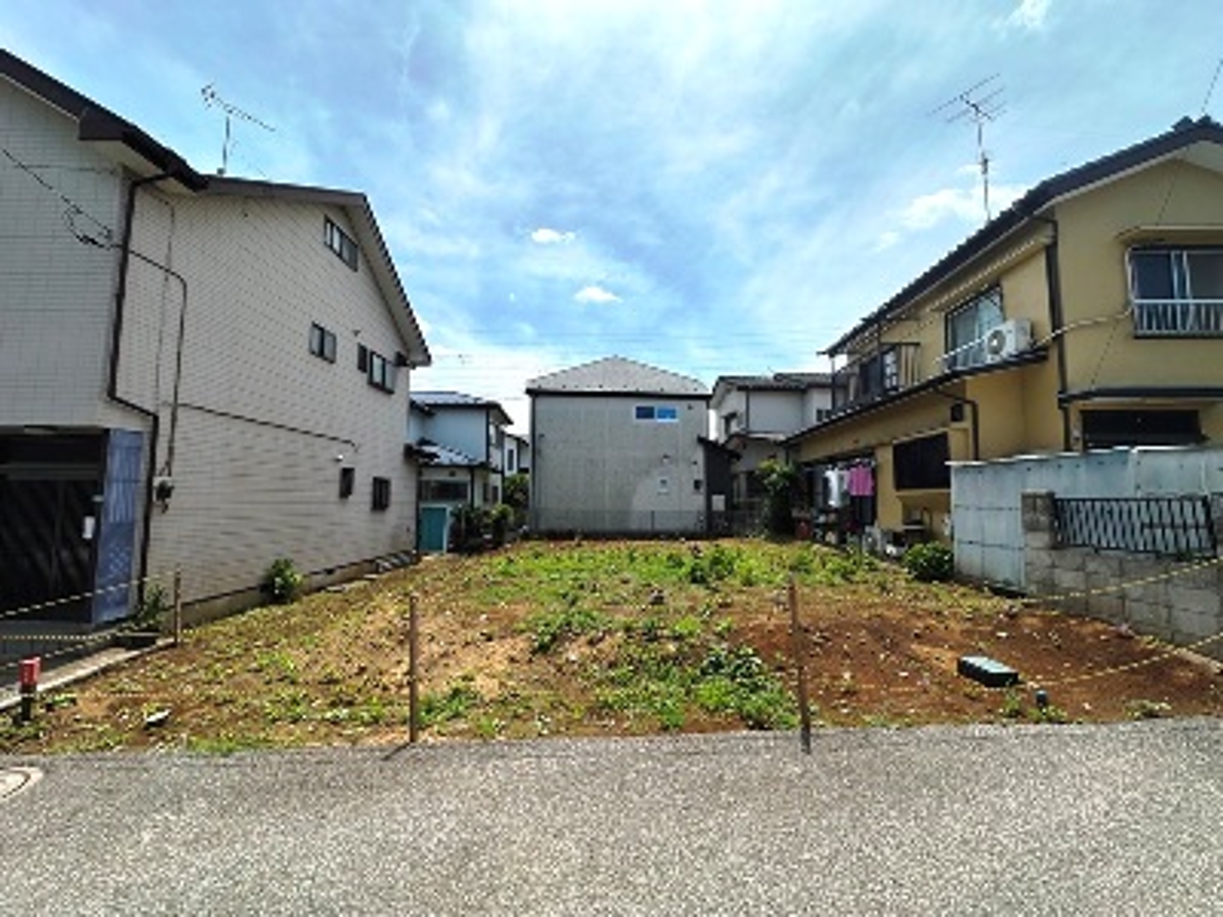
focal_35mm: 14
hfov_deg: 102.1
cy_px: 458
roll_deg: -0.6
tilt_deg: +4.9
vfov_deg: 85.7
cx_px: 612
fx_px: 495
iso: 40
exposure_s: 1/2506
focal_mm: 2.22
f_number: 2.2
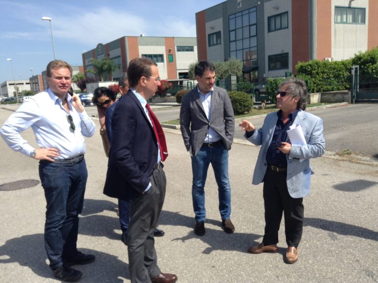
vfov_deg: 42.9
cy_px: 142
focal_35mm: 33
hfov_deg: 55.4
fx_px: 360
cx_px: 189
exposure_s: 1/1016
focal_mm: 3.3
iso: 25
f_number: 2.4
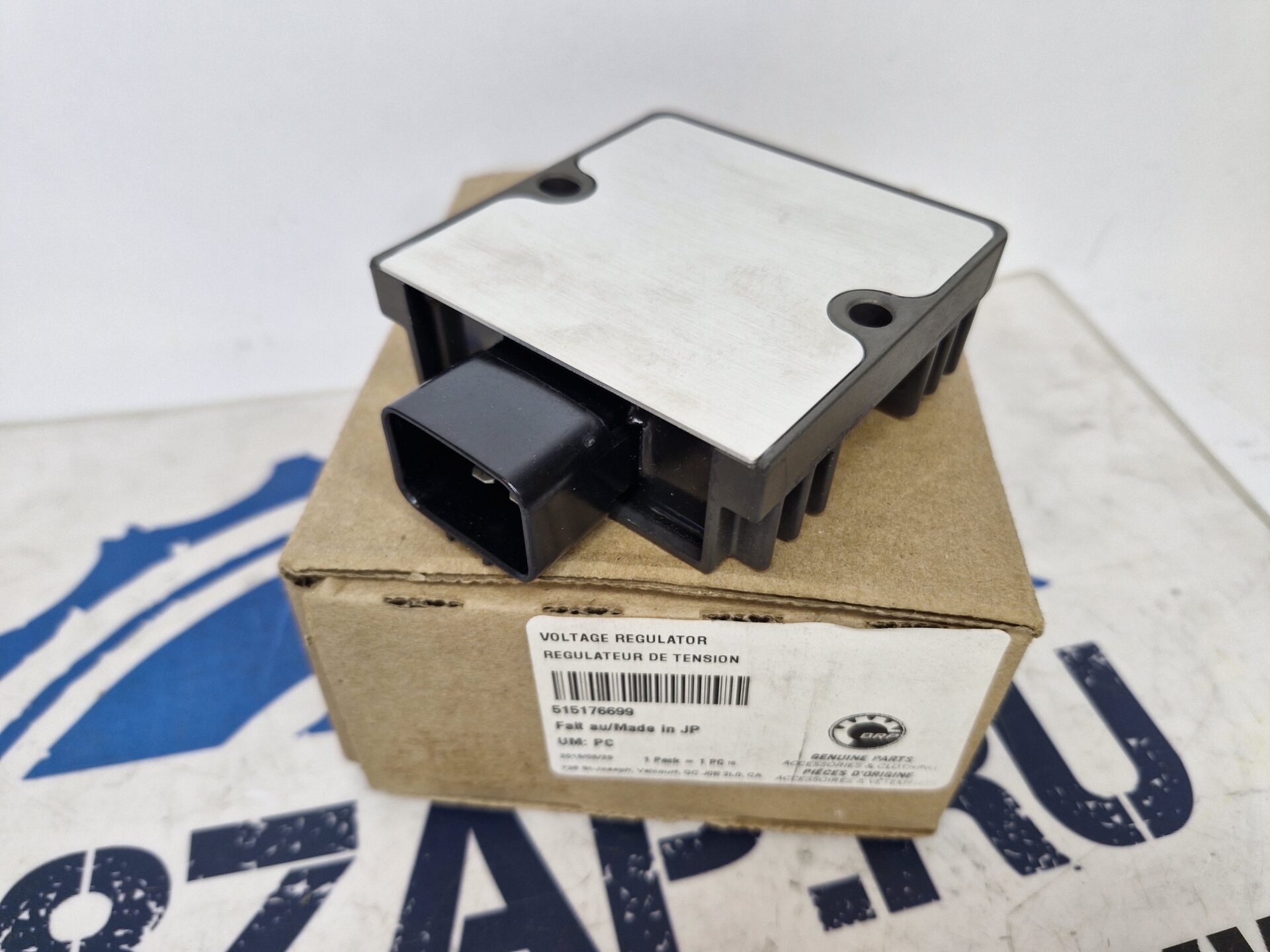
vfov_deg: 58.9
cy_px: 476
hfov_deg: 73.9
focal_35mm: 23
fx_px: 844
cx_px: 635
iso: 50
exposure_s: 1/51
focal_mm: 5.54
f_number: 1.8
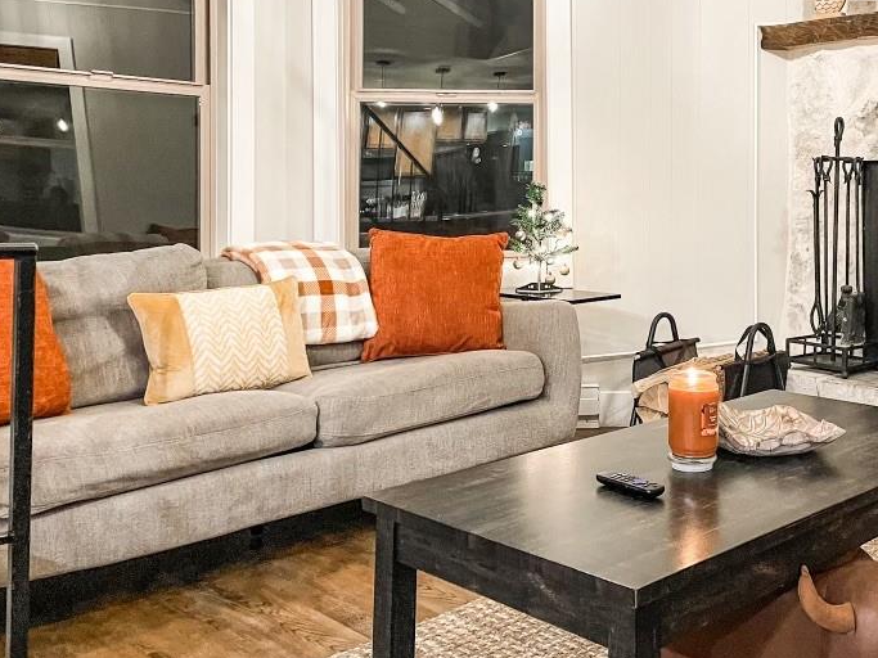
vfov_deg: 36.4
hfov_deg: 46.6
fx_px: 989
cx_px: 631
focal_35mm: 39
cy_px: 211
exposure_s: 1/40
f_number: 1.6
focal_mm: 4.2
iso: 400
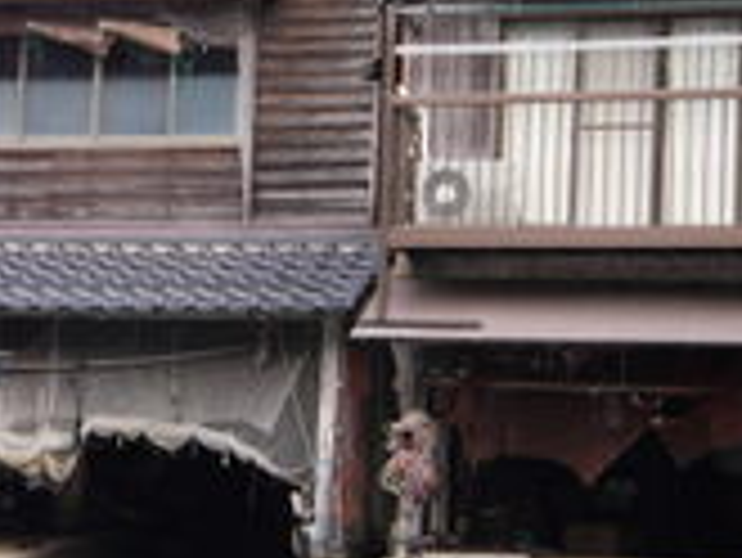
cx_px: 58
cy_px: 331
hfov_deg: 14.5
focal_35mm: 134
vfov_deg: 11.1
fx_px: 2874
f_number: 3.7
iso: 80
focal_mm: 10.5
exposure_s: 1/100
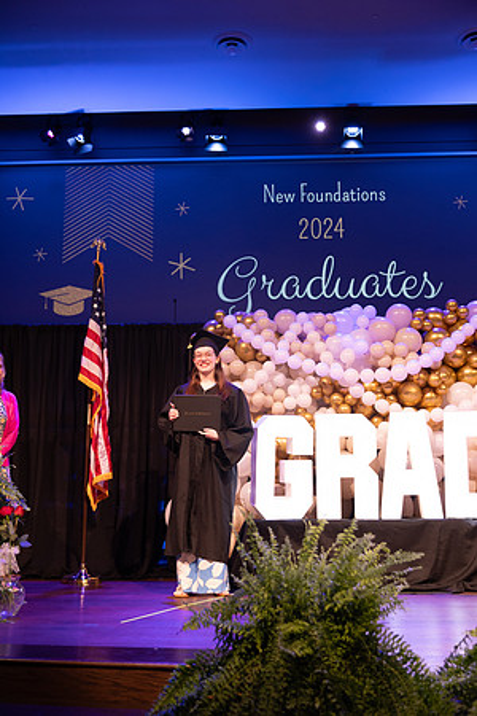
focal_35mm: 38
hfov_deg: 35.1
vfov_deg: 50.7
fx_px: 755
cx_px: 238
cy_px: 358
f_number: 4
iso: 1600
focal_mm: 38
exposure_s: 1/200
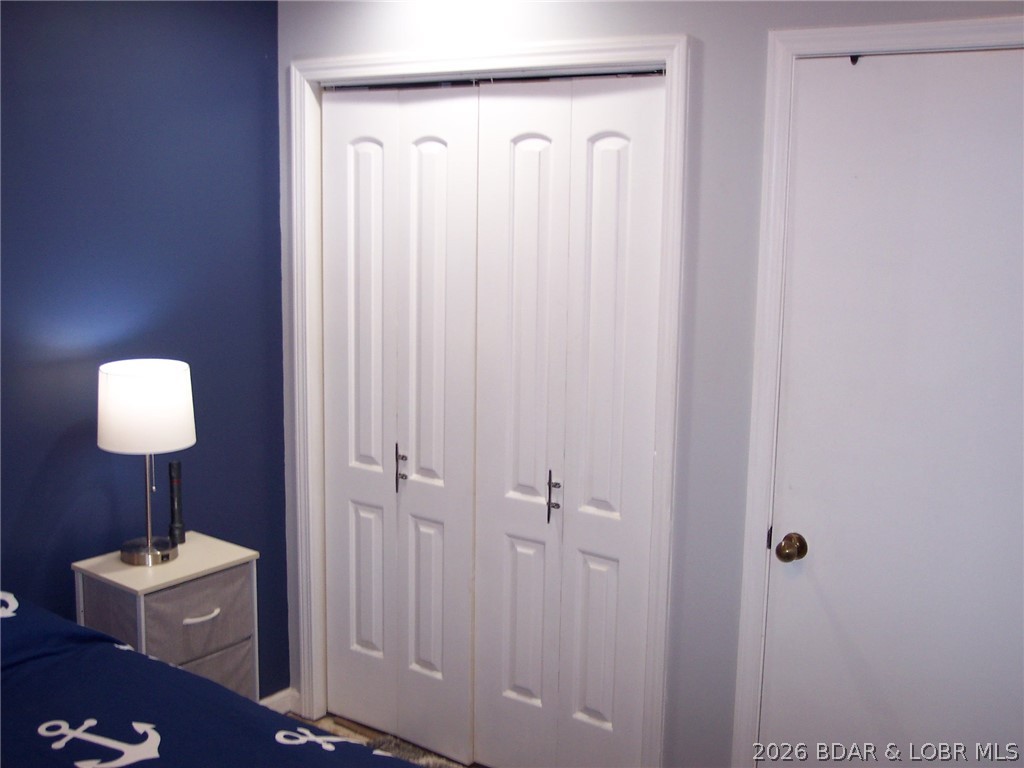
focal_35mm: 38
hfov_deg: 49.0
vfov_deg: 37.7
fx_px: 1124
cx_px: 512
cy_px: 384
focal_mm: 8
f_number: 2.8
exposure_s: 1/30
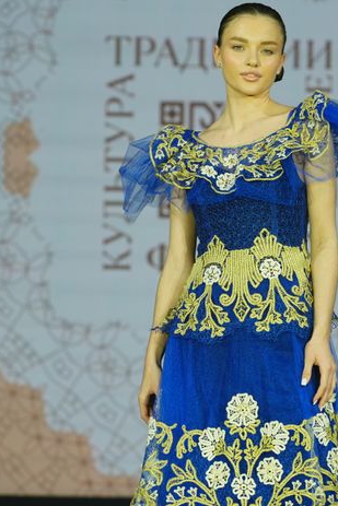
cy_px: 254
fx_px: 4250
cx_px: 214
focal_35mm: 302
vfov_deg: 6.8
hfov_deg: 4.6
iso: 400
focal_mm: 200
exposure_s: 1/500
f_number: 5
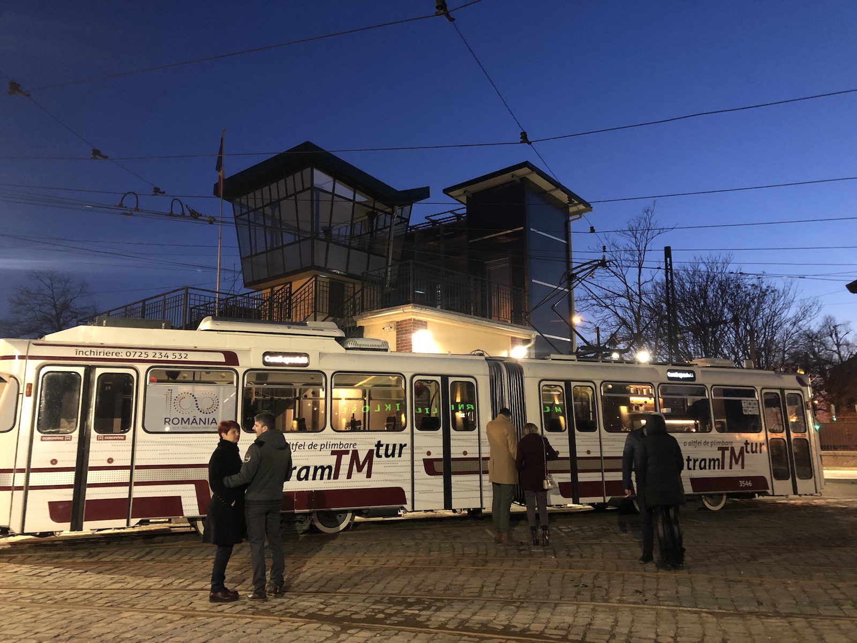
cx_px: 428
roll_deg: +1.1
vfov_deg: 49.7
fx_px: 693
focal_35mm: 28
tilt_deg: +10.3
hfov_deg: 63.4
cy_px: 322
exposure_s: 1/4
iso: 100
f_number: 1.8
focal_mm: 3.99
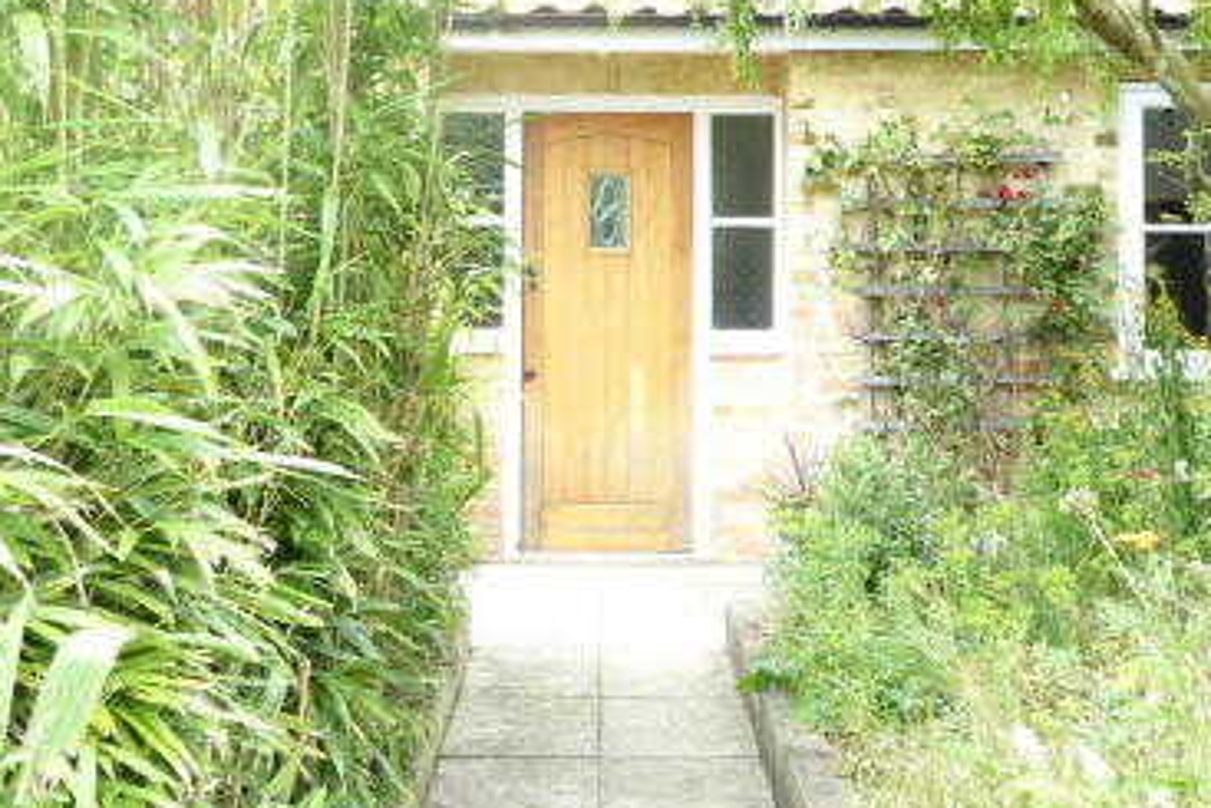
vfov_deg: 20.4
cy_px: 176
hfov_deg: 30.5
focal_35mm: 66
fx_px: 2221
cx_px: 536
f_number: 3.8
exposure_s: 1/60
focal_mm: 7.2
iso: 200
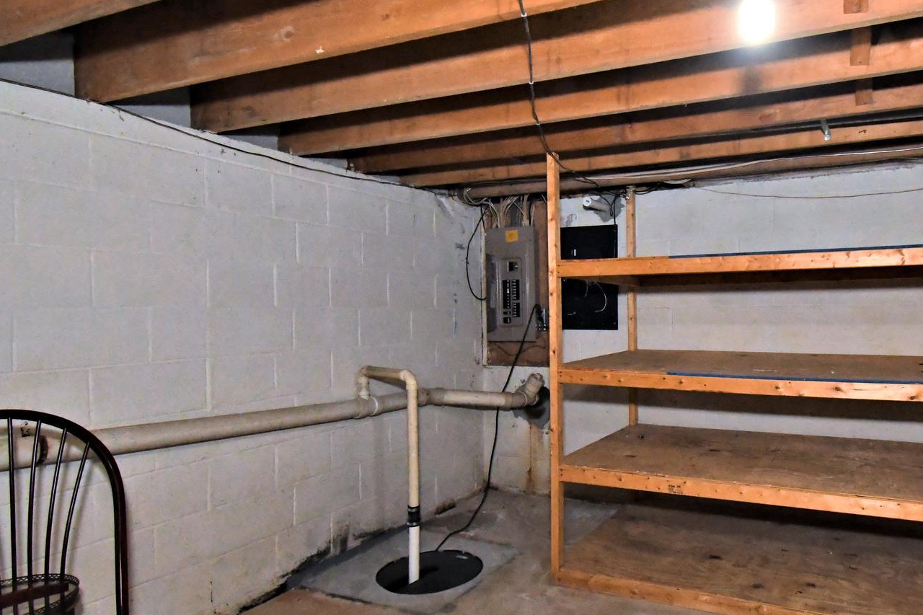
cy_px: 315
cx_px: 608
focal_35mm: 24
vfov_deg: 53.1
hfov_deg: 71.8
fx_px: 615
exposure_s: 1/250
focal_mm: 10
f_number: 10
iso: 3200
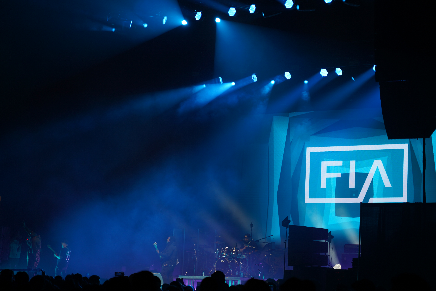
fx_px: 1272
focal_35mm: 105
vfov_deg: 13.0
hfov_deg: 19.5
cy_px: 146
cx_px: 218
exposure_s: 1/125
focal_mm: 105
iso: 200
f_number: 4
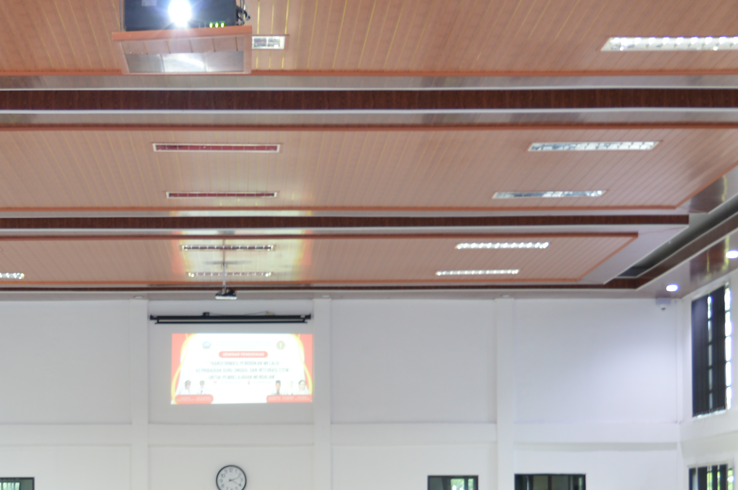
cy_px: 520
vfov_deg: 17.6
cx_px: 239
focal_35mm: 75
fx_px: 1536
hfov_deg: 26.8
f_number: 3.5
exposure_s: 1/2.5
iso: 100
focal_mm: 20
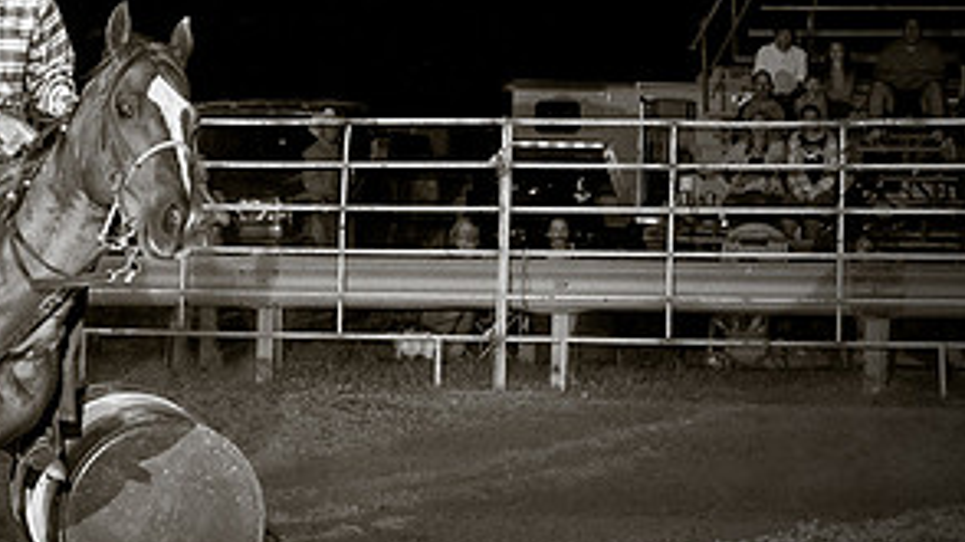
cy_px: 199
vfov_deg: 9.8
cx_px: 115
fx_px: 3171
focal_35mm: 124
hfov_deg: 17.1
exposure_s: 1/250
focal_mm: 40
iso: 1250
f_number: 4
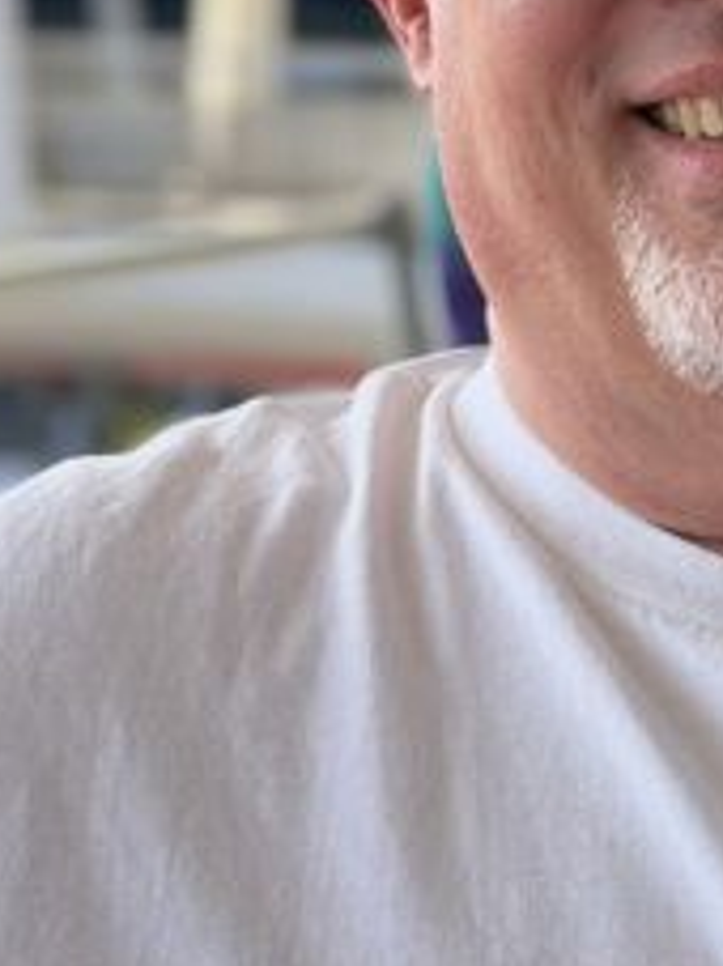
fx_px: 3456
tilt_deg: -1.9
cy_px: 87
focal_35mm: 124
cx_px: 663
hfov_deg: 11.9
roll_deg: -0.6
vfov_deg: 15.7
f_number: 1.78
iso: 100
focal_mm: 6.76
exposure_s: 1/951
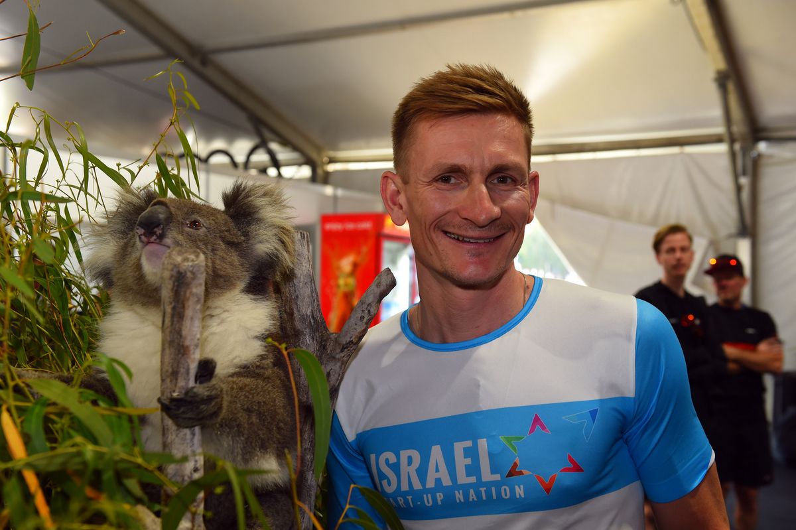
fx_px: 972
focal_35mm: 44
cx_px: 398
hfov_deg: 44.5
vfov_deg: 30.5
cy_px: 265
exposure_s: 1/125
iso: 1250
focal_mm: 44
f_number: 4.5
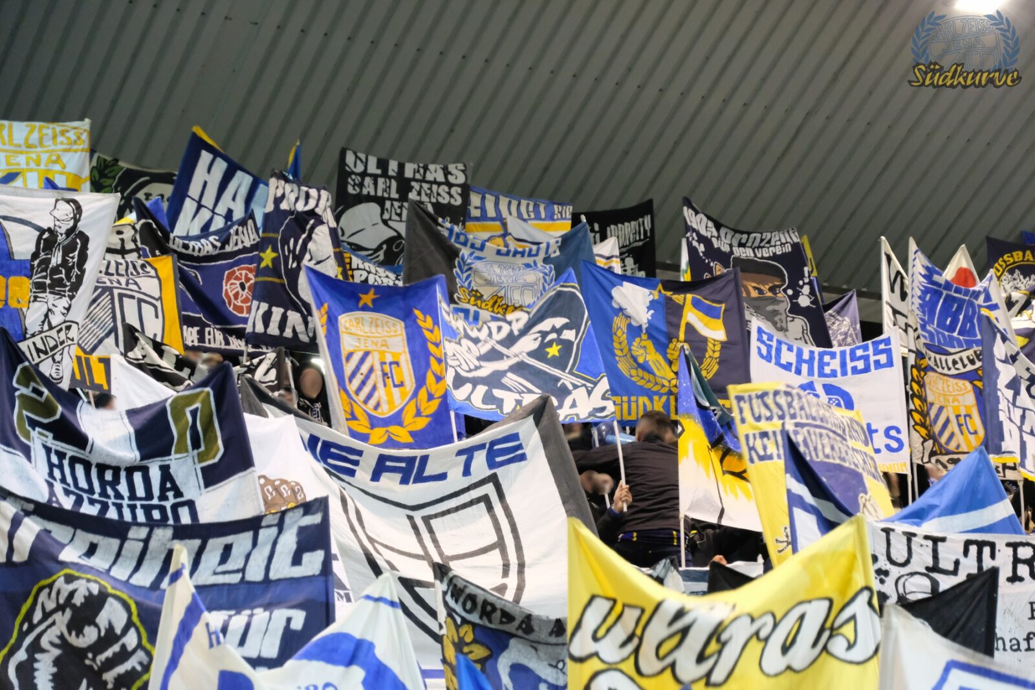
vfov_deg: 12.2
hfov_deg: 18.3
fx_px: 3220
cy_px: 345
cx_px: 518
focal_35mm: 112
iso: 6400
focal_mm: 74.4
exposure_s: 1/56
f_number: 5
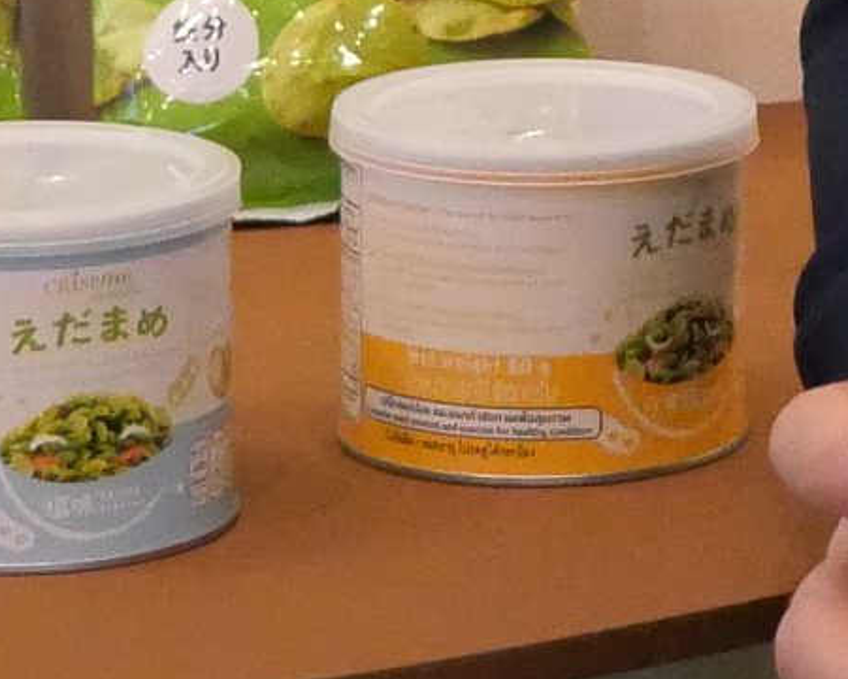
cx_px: 1065
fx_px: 6801
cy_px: -705
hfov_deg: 7.1
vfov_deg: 5.6
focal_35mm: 271
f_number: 4
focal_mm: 17
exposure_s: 1/100
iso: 3200
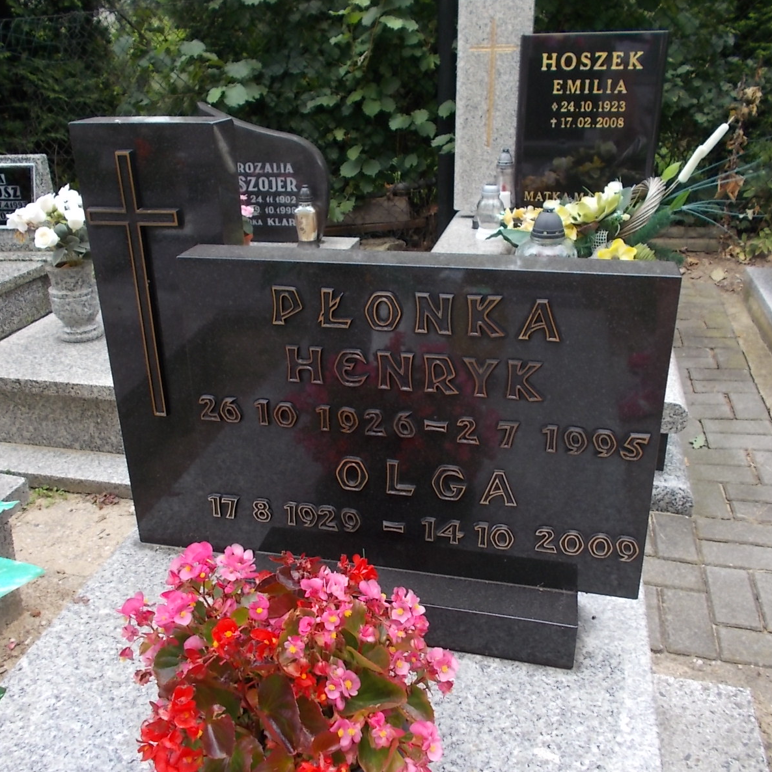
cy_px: 384
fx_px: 782
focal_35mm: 31
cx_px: 363
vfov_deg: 52.5
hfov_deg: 52.5
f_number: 3.2
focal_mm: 4.6
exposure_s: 1/200
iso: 80
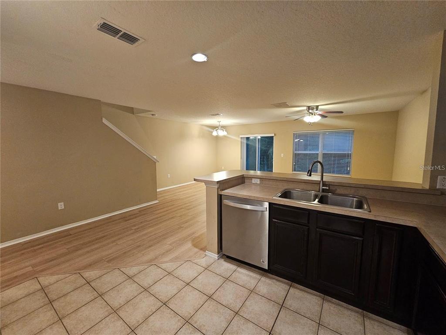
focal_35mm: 13
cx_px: 223
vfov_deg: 89.9
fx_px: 167
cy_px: 168
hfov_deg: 106.2
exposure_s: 1/30
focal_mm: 2.2
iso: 400
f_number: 2.2
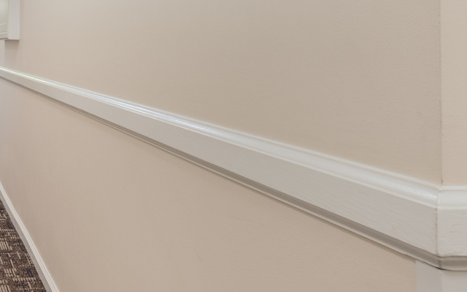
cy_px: 22
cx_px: -49
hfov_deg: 32.8
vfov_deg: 23.3
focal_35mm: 54
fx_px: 687
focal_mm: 18
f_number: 9
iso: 400
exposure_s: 2
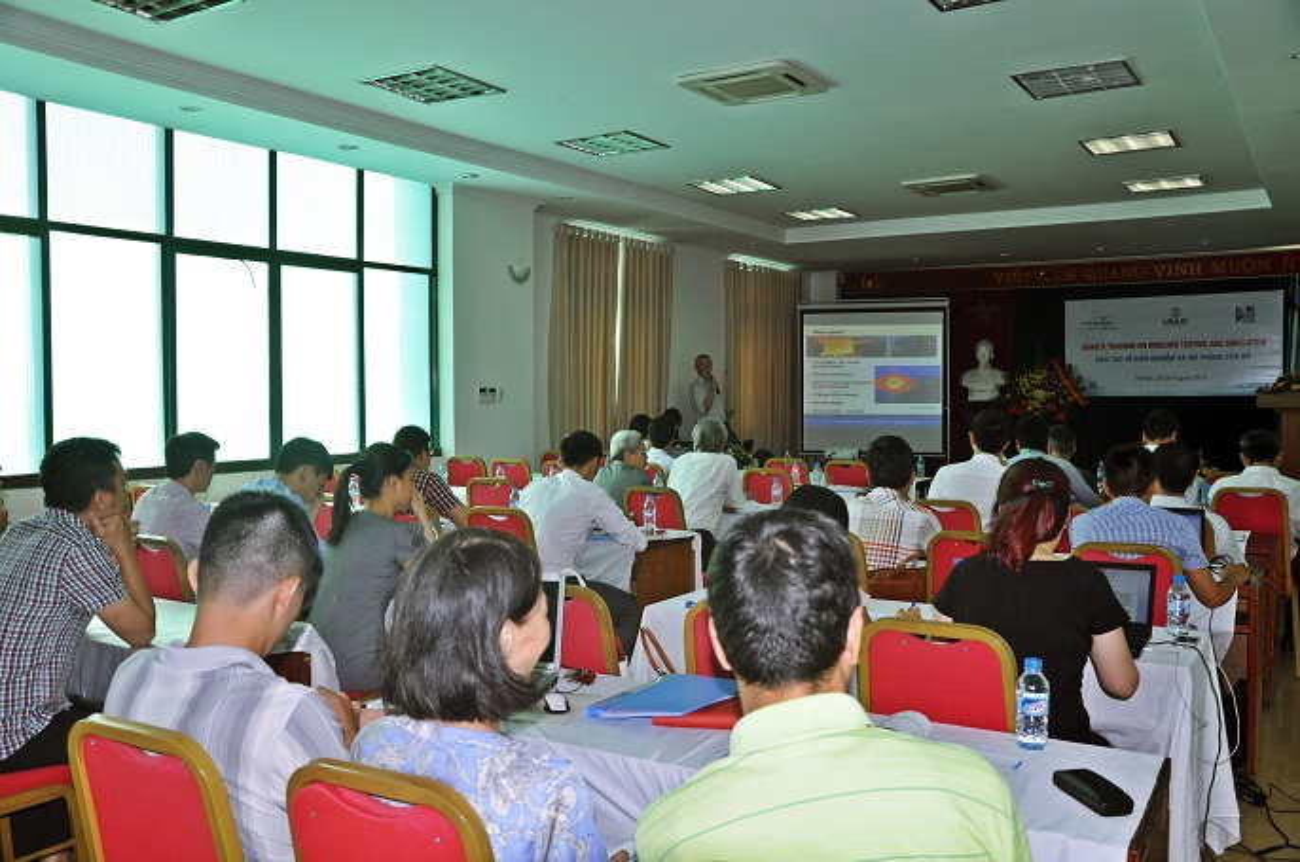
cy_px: 431
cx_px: 650
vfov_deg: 41.6
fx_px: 1136
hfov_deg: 59.6
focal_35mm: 32
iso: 220
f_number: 3.8
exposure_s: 1/200
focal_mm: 21
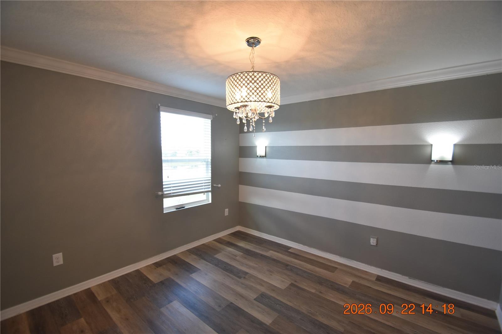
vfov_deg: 77.3
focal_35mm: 15
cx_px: 251
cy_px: 167
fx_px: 209
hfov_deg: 100.4
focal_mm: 10
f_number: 4
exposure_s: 1/60
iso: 400
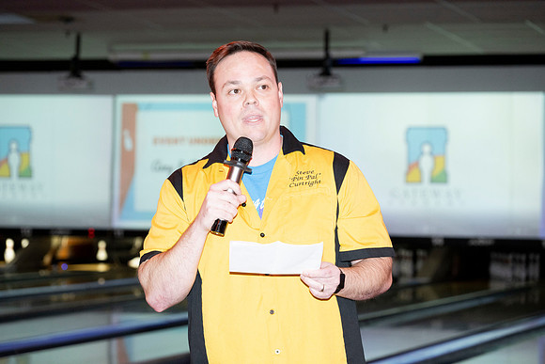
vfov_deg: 11.4
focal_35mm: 120
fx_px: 1817
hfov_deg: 17.1
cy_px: 182
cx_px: 272
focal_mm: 120
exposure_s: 1/60
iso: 1600
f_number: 5.6
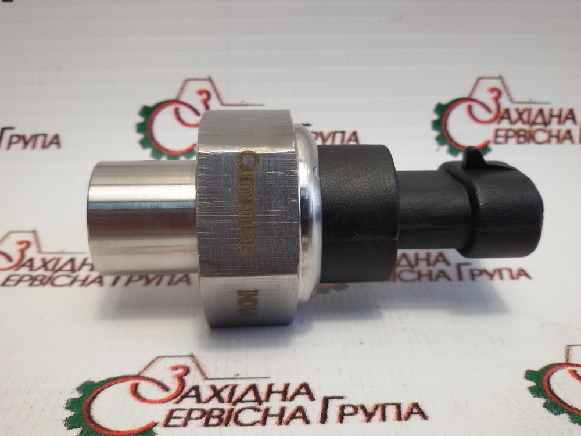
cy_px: 218
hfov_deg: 58.4
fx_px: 520
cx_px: 290
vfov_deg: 45.4
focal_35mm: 31
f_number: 2.4
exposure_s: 1/50
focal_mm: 2.93
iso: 50
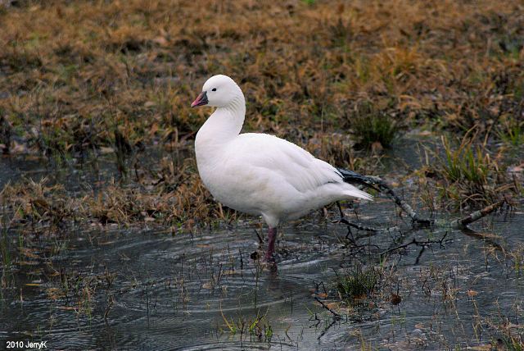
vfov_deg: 3.1
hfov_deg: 4.6
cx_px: 262
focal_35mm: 450
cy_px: 176
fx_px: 6556
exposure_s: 1/1000
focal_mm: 300
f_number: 8
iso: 800
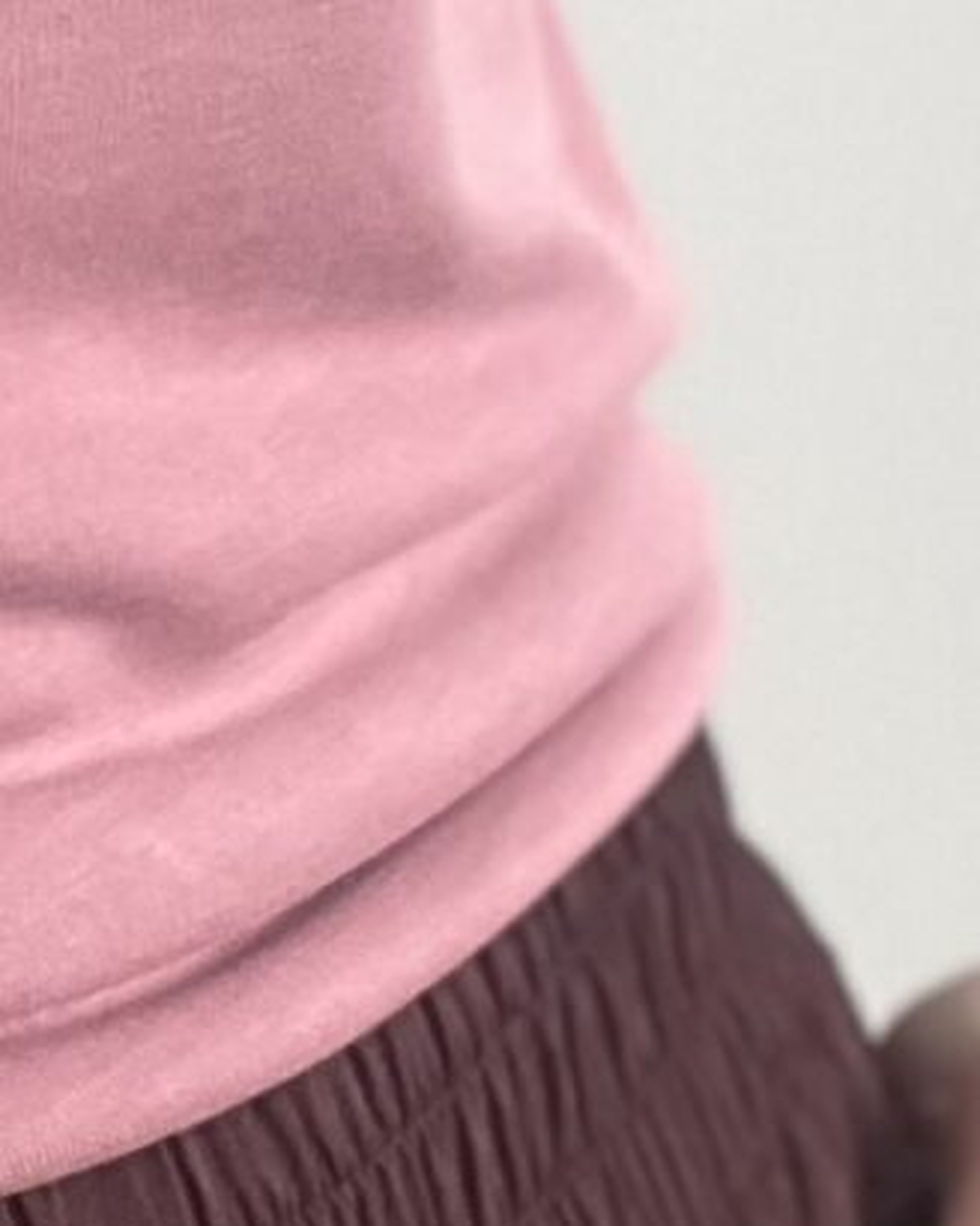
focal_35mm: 183
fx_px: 6635
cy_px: -72
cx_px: -1076
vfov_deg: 10.4
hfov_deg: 8.0
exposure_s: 1/50
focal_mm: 2.71
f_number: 2.2
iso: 125
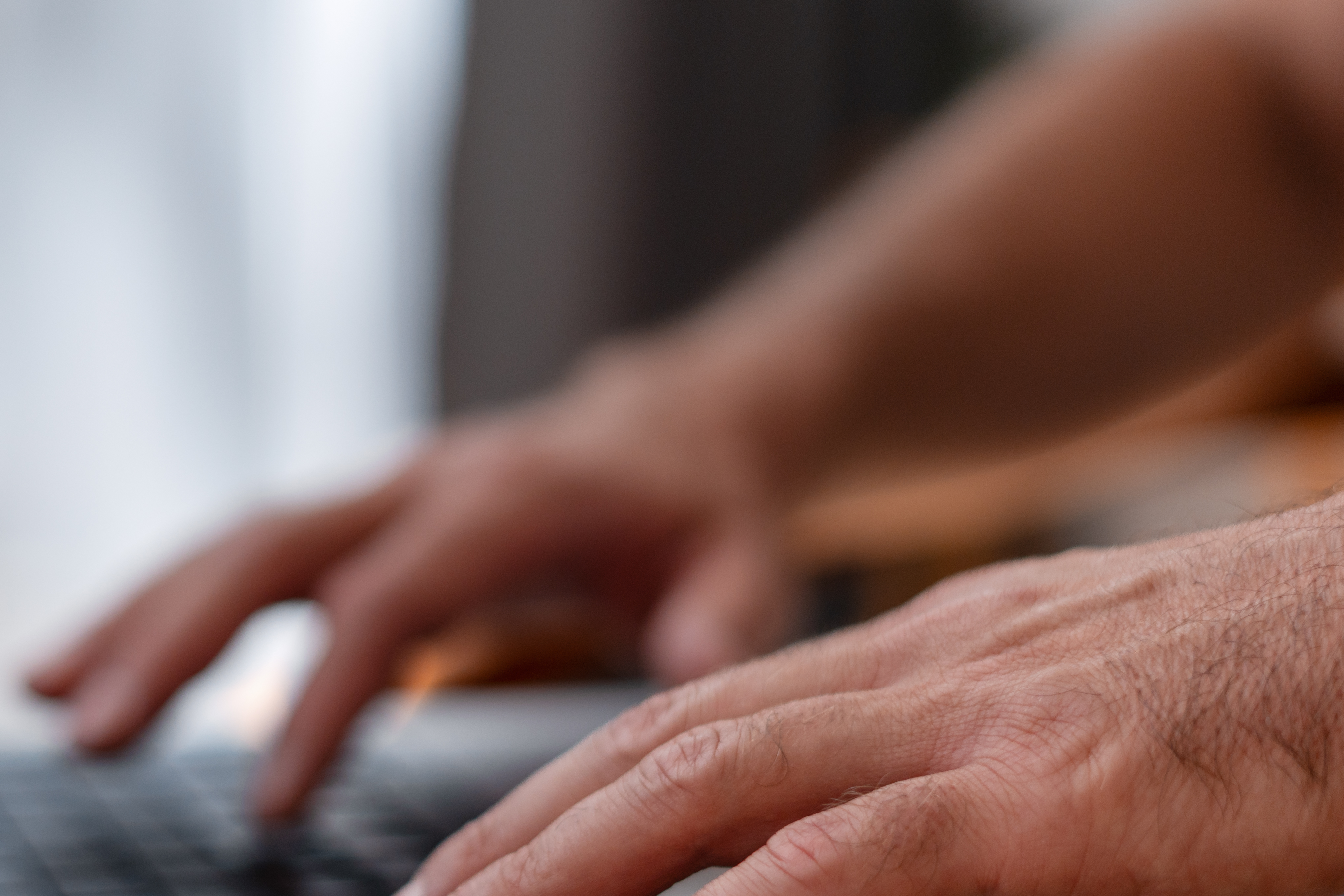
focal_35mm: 86
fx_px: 3210
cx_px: 401
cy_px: 687
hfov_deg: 23.5
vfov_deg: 15.8
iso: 250
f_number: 2
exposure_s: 1/1600
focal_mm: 50
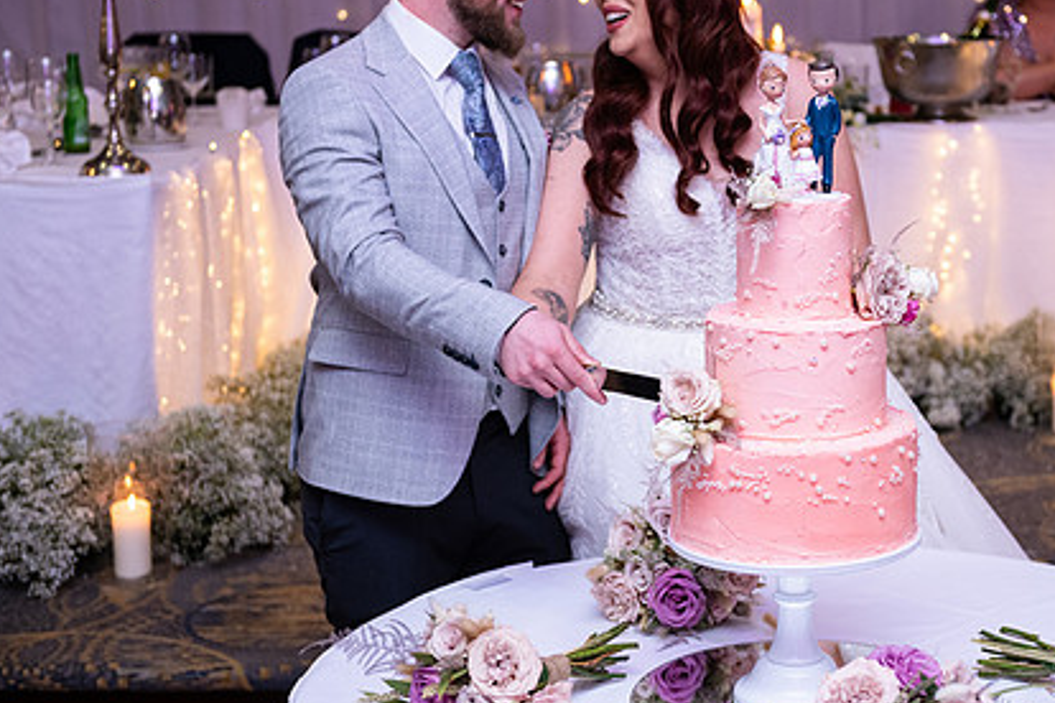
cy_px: 256
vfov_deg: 17.7
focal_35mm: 77
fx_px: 2256
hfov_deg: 26.1
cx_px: 721
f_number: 3.5
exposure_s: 1/160
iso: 640
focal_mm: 55
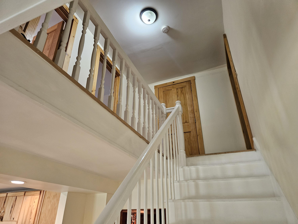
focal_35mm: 23
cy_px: 112
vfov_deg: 58.9
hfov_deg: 73.9
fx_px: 198
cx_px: 149
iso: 500
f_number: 1.8
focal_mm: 5.4
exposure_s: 1/120
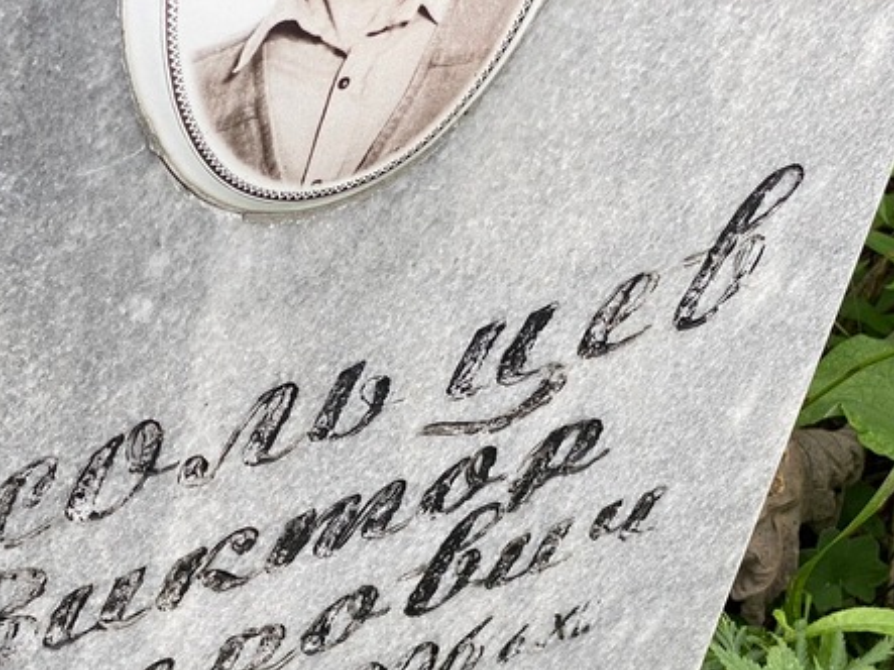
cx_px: 218
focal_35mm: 94
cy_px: 603
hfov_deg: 20.7
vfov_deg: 15.5
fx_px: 2427
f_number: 2
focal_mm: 6
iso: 20
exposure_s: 1/189
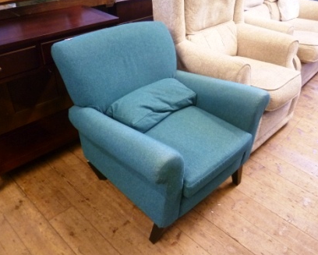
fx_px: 283
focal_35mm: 30
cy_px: 128
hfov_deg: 58.7
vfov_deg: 48.6
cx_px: 168
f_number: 2.8
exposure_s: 1/25
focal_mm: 5
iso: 400
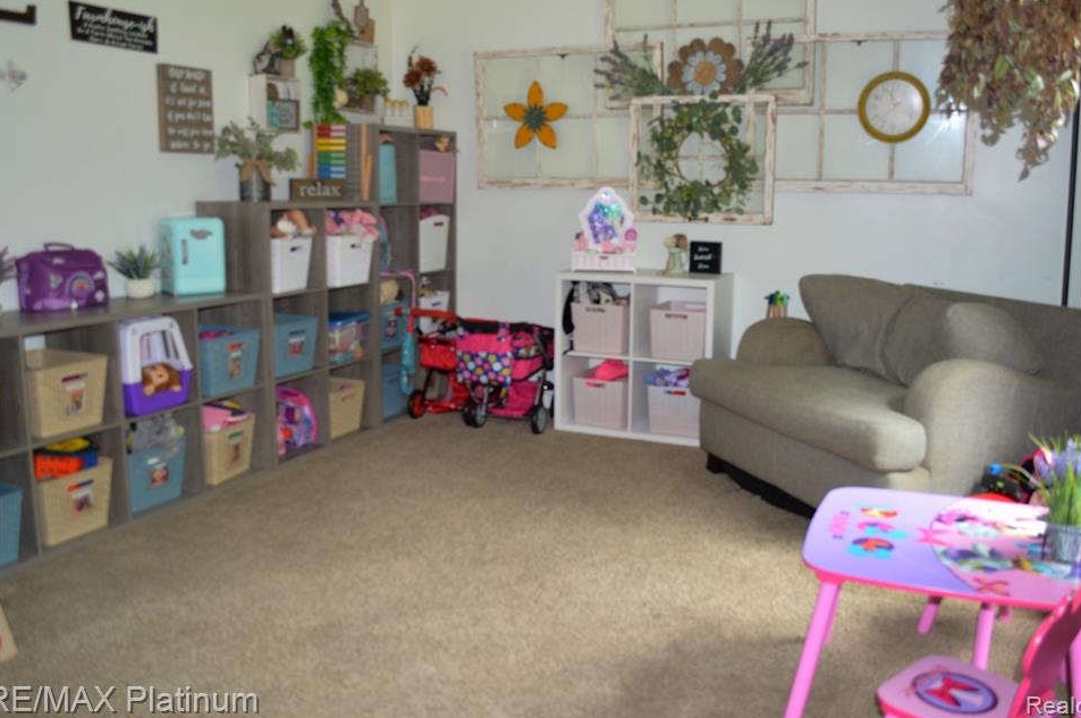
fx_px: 870
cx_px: 560
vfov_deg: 44.8
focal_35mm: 29
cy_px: 338
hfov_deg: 63.7
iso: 720
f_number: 3.5
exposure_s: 1/60
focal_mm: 18
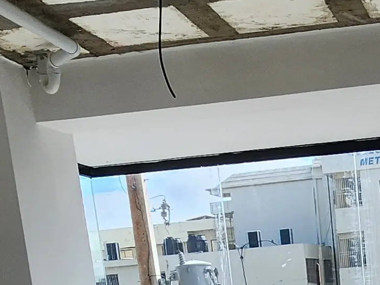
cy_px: 534
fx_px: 791
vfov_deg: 16.6
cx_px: 377
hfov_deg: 25.7
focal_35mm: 72
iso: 50
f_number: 2.2
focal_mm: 2.2
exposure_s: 1/707
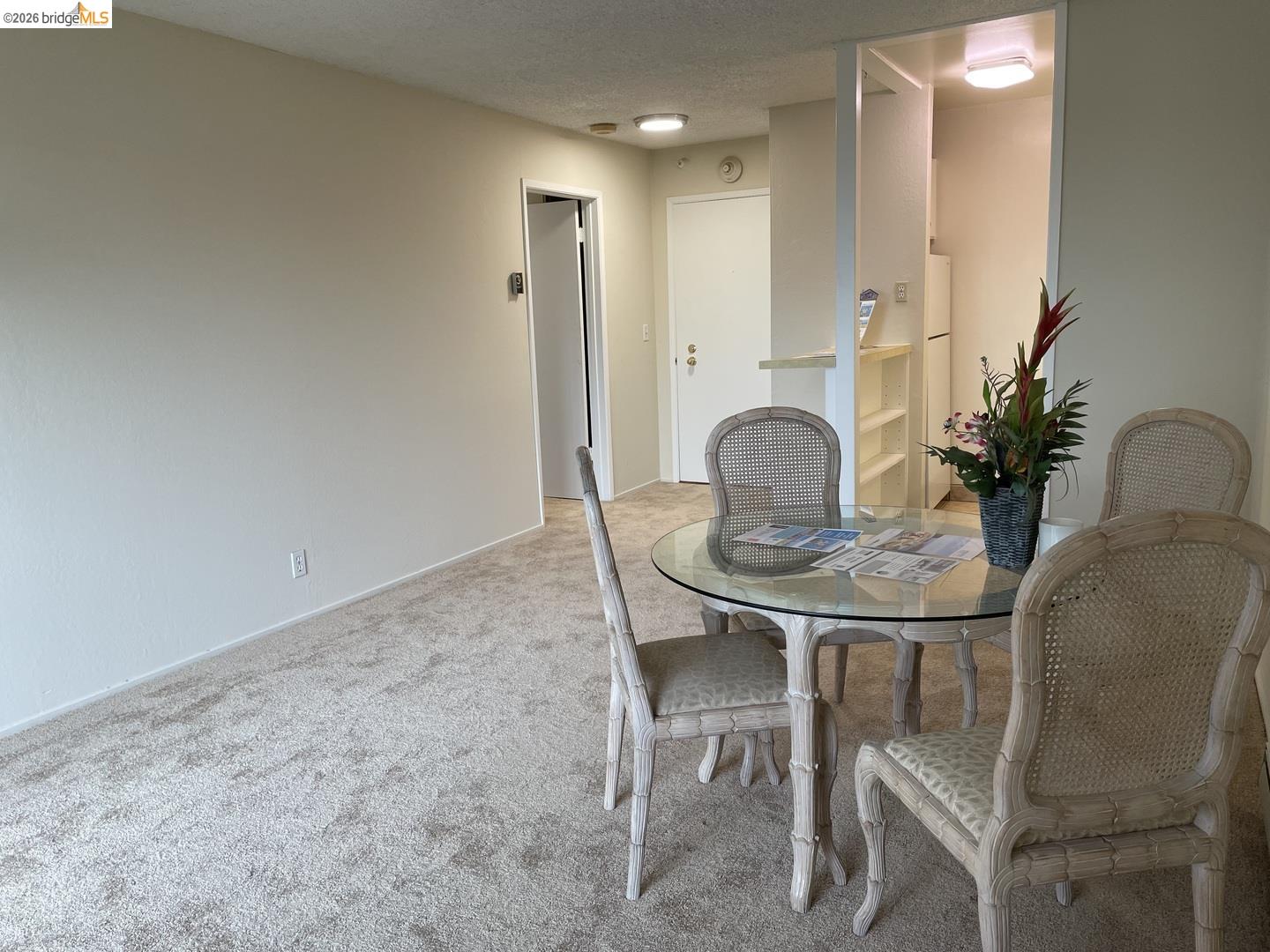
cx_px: 635
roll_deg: +1.9
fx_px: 954
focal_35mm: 26
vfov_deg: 53.1
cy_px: 476
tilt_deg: -8.6
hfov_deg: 67.3
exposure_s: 1/62
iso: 80
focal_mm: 4.2
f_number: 1.6
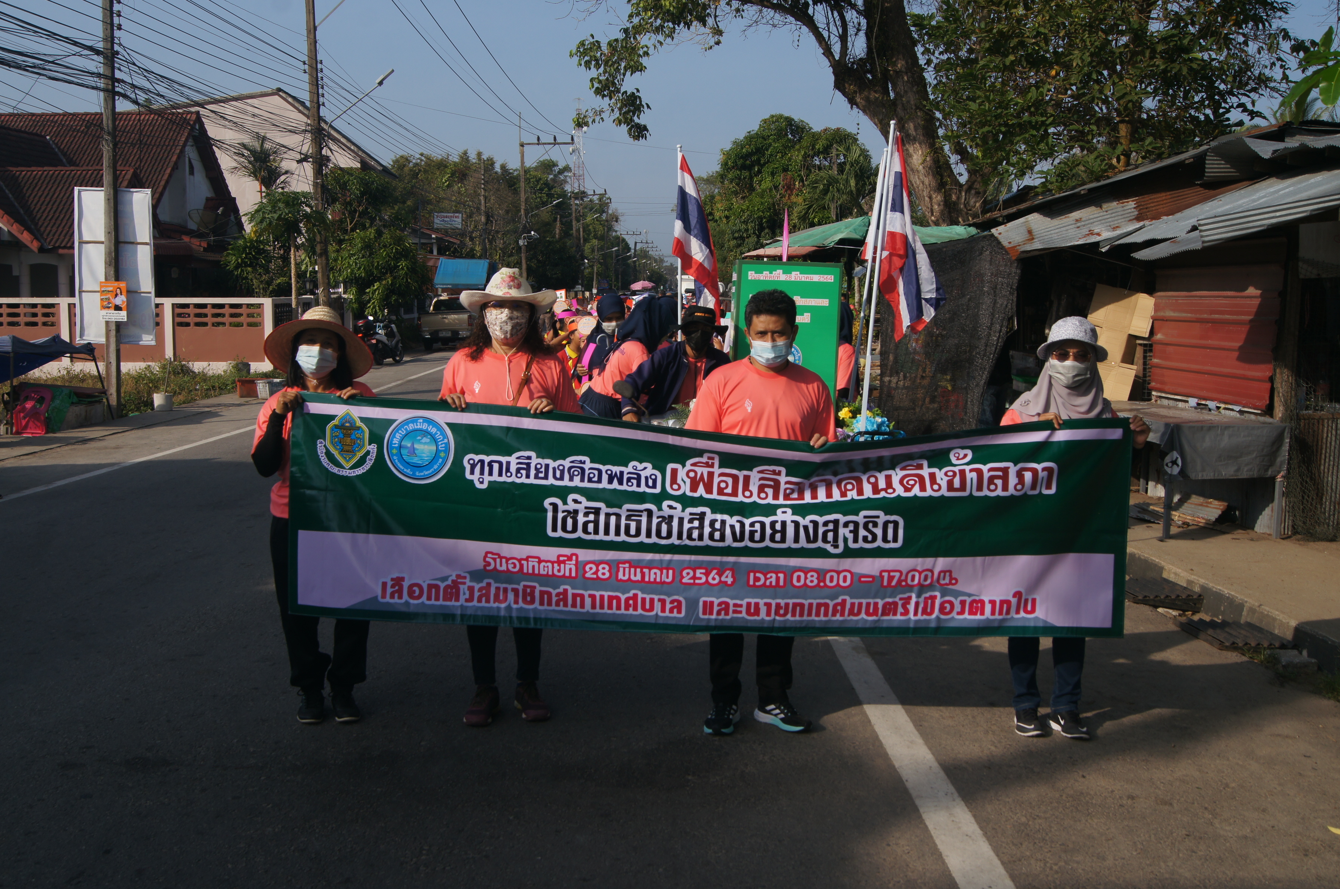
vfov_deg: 36.8
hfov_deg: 53.2
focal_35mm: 36
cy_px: 444
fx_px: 1338
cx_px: 670
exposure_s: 1/200
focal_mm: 24
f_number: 10
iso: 100
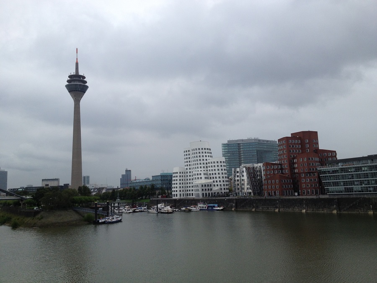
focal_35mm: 35
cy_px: 142
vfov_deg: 40.7
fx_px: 381
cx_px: 188
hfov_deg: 52.6
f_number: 2.4
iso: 50
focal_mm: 4.28
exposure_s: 1/1082
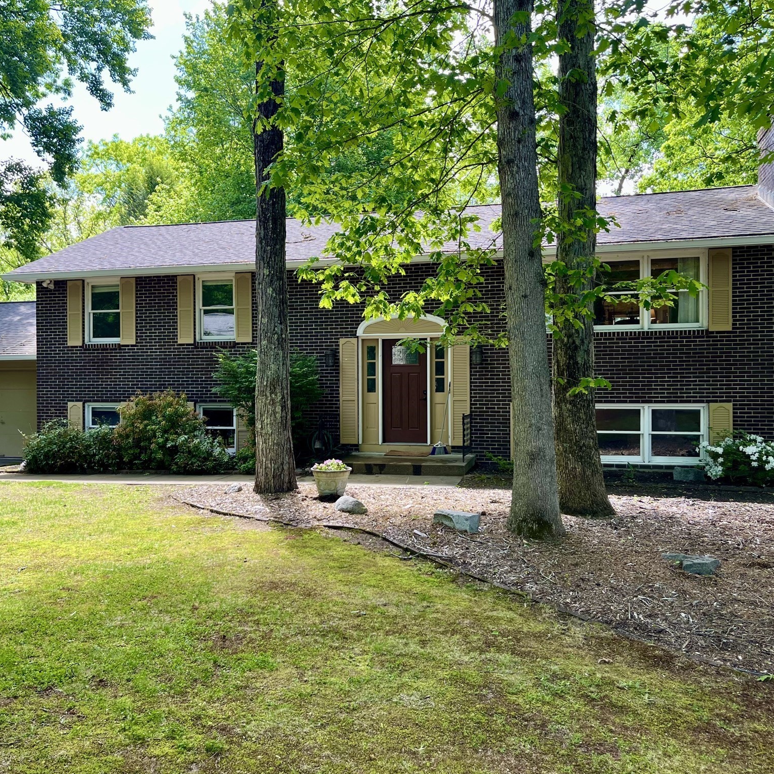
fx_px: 784
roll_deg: +0.3
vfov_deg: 52.5
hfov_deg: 52.4
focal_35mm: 31
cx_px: 341
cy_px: 390
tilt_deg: +0.2
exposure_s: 1/271
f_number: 1.6
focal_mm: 5.1
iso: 40
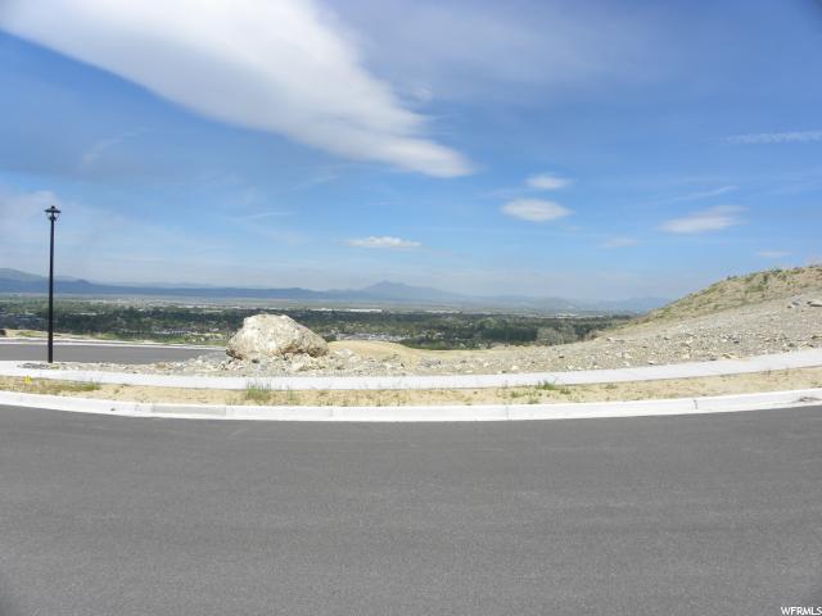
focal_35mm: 26
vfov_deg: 53.1
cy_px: 308
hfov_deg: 67.3
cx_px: 411
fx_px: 617
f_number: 6.3
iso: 64
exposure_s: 1/309
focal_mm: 4.6
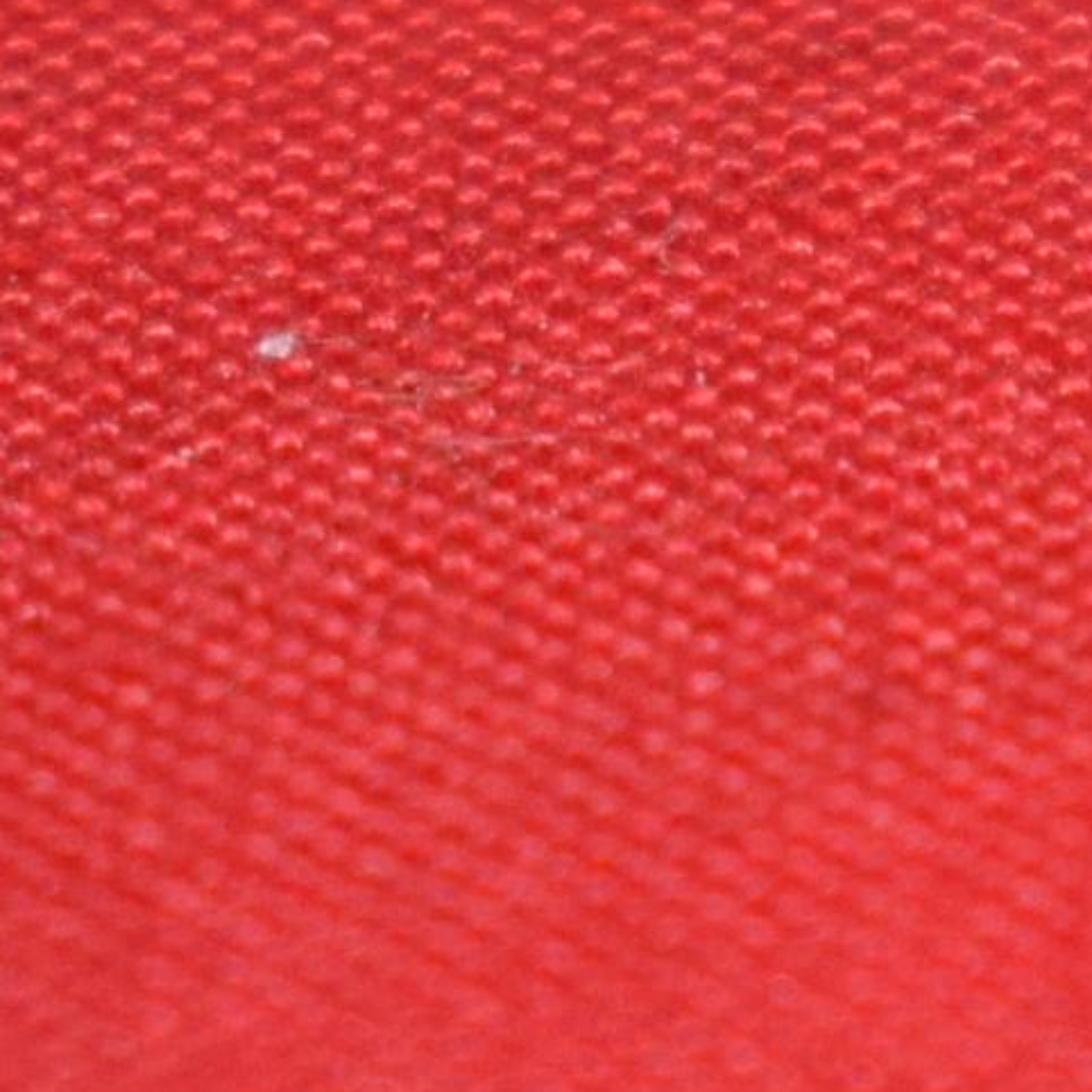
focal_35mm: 618
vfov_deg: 2.8
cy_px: -129
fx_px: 22057
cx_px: 4495
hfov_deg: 2.7
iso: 1250
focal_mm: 52
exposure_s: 1/200
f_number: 5.6
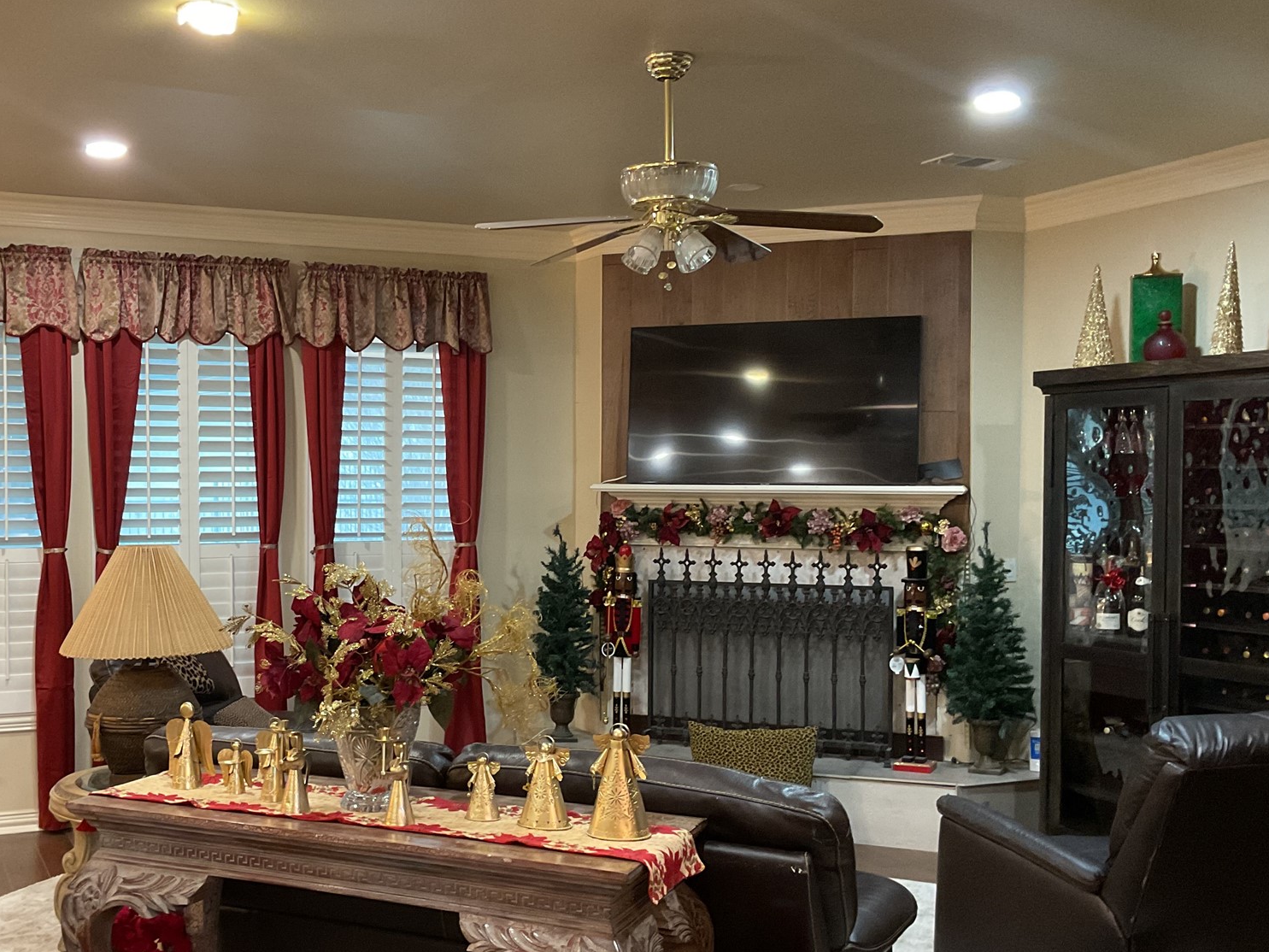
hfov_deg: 46.3
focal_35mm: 40
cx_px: 456
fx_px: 1466
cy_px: 530
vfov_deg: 35.9
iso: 250
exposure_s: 1/40
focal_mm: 3
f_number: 1.8
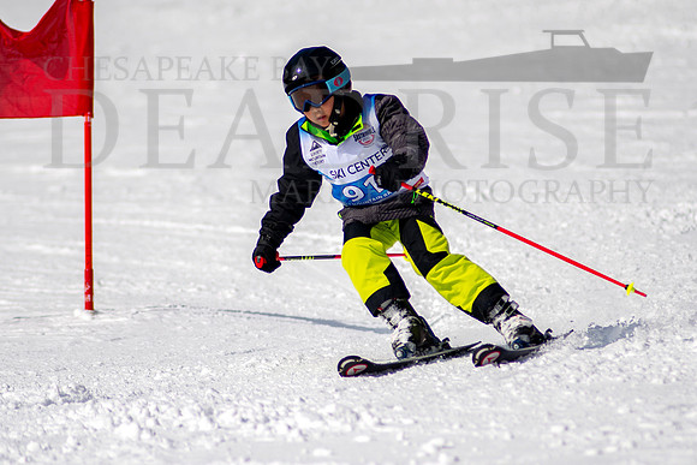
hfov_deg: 3.2
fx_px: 12498
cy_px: 230
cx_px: 348
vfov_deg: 2.1
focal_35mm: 645
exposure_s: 1/6400
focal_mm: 300
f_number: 2.8
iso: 100
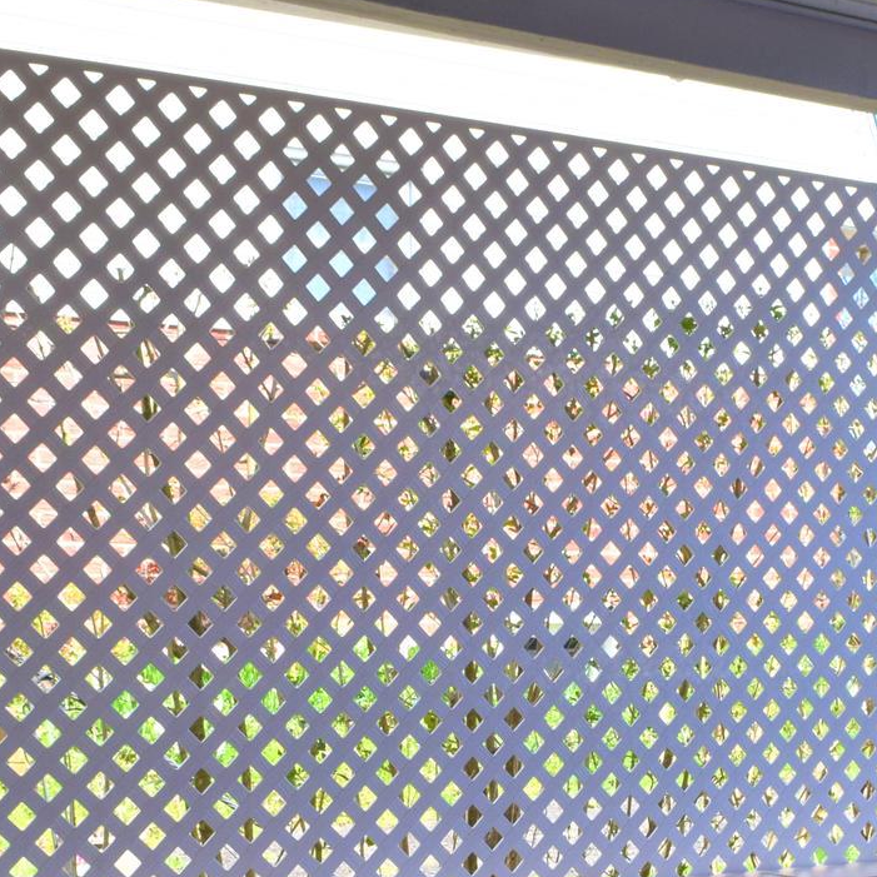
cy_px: 780
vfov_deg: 25.0
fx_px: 1920
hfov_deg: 25.7
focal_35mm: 67
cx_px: 518
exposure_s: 1/250
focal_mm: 18
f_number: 10
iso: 400
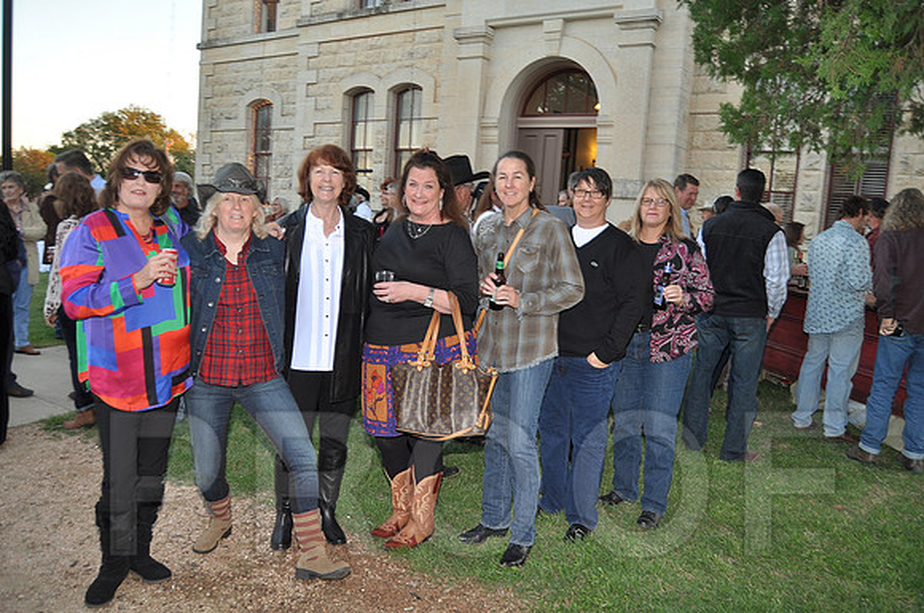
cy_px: 306
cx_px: 462
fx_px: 692
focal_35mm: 27
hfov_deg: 67.5
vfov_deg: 47.8
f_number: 4
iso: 200
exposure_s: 1/60
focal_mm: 18
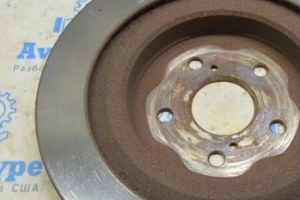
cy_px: 124
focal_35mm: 55
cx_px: 210
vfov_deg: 24.5
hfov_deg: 35.8
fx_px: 458
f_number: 5.6
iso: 400
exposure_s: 1/20
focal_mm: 20
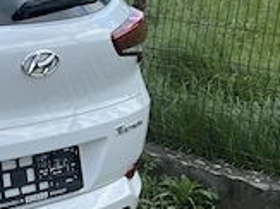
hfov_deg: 17.0
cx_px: -216
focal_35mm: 96
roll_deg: -0.2
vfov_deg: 15.3
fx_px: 776
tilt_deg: -12.5
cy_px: 62
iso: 50
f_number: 1.5
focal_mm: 5.7
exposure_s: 1/2632
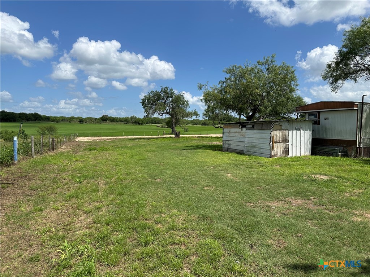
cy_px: 138
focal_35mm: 24
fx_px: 257
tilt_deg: -2.8
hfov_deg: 71.6
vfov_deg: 56.8
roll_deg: -0.2
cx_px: 185
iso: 80
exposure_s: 1/5848
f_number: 1.78
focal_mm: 6.86
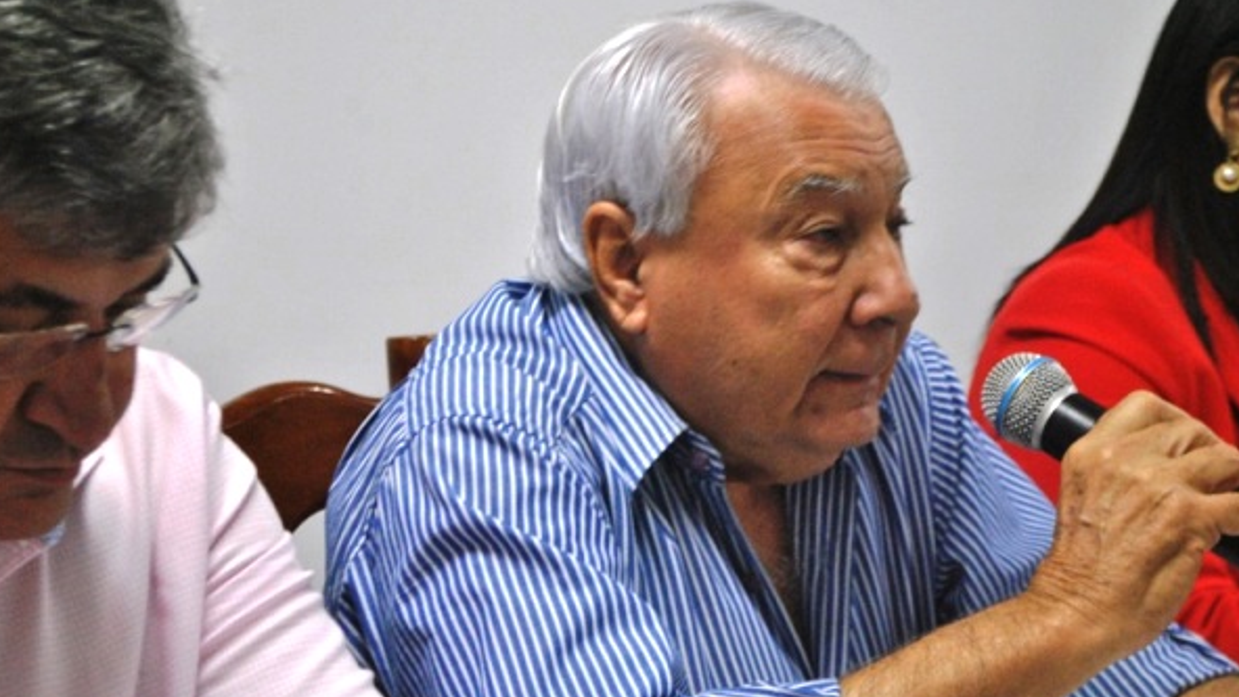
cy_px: 405
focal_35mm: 94
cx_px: 659
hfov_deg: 22.8
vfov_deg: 12.9
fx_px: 3074
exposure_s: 1/30
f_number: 5.6
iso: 720
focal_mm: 55
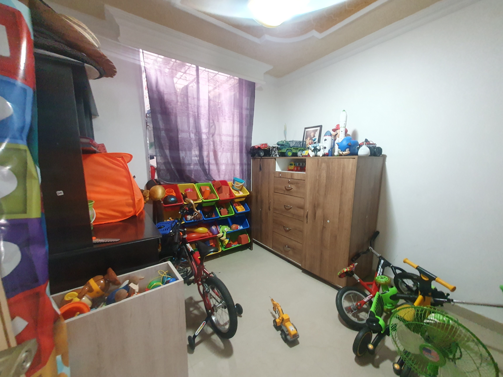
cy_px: 188
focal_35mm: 13
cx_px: 252
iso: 640
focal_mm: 1.8
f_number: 2.2
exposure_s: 1/24
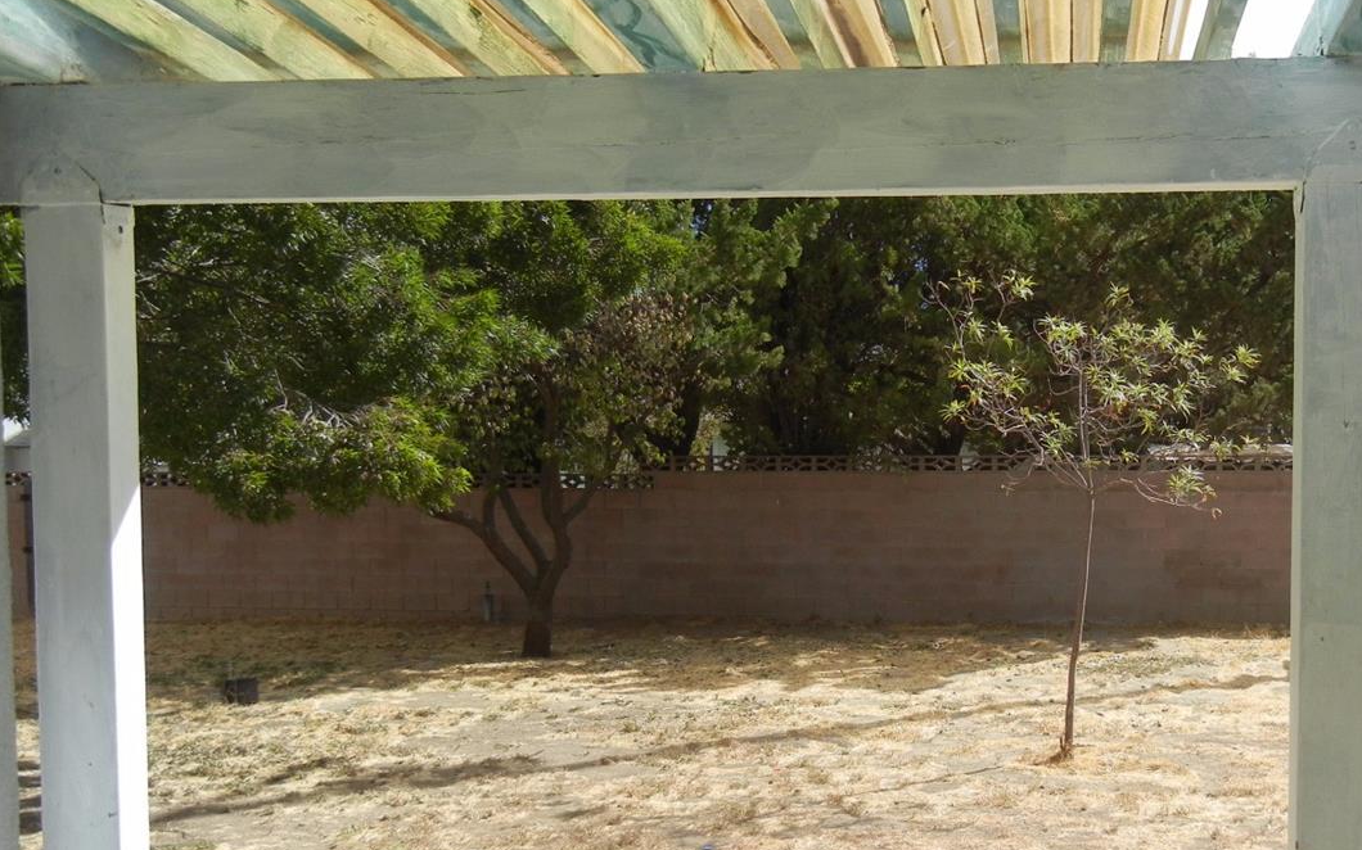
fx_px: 1670
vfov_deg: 28.4
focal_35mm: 45
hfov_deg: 43.7
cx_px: 920
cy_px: 571
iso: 160
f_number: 7
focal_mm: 5.4
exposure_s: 1/308
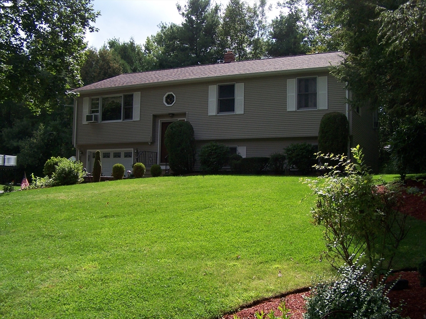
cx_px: 213
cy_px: 160
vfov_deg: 37.7
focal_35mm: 38
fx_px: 468
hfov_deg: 49.0
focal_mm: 6.3
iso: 80
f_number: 2.8
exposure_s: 1/1000
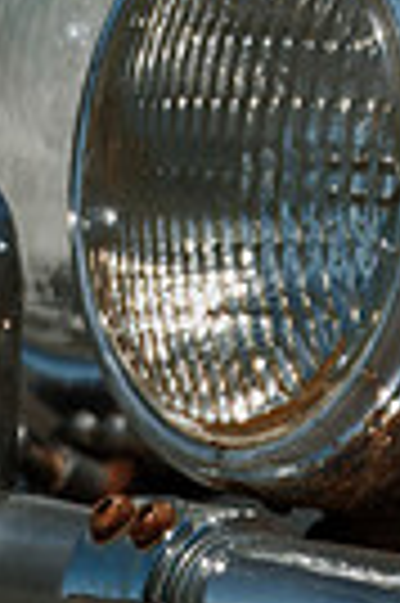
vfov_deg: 0.5
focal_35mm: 3898
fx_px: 65130
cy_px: 299
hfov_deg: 0.4
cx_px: 1043
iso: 125
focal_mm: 600
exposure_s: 1/160
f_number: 8
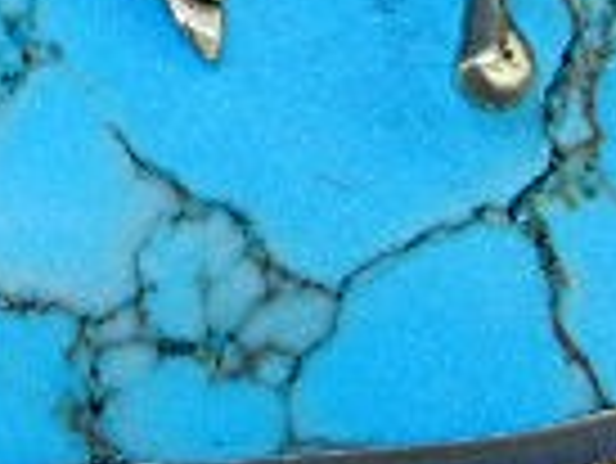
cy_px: -144
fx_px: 5646
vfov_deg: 4.7
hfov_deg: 6.2
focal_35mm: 317
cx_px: -58
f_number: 4.1
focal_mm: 12.2
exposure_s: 1/30
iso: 200
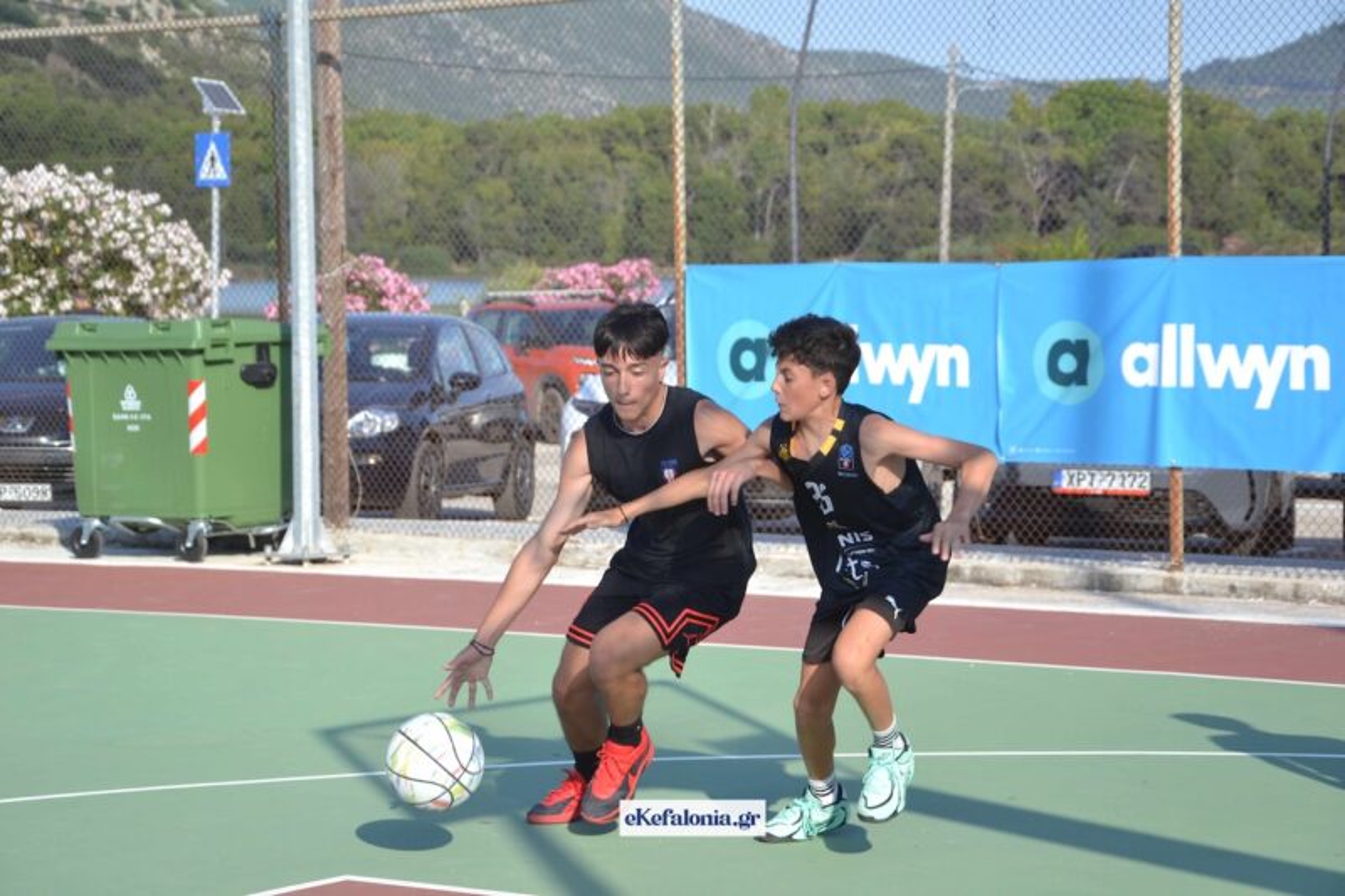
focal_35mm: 99
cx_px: 672
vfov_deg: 13.8
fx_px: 3698
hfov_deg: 20.6
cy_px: 448
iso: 400
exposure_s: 1/800
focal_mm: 66
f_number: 5.3
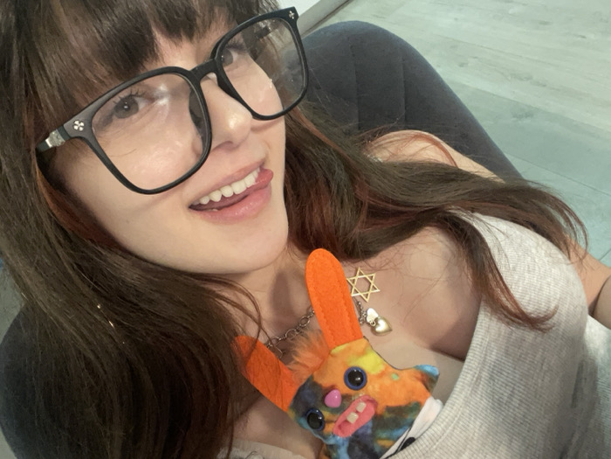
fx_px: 530
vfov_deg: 46.8
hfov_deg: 60.0
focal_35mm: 30
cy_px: 230
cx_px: 306
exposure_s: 1/33
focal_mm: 2.71
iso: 250
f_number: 2.2
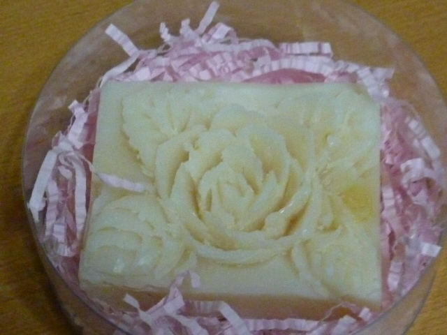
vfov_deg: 14.2
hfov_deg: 18.9
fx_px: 1343
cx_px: 224
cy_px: 168
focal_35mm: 104
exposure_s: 1/20
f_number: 4.3
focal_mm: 9.3
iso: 800
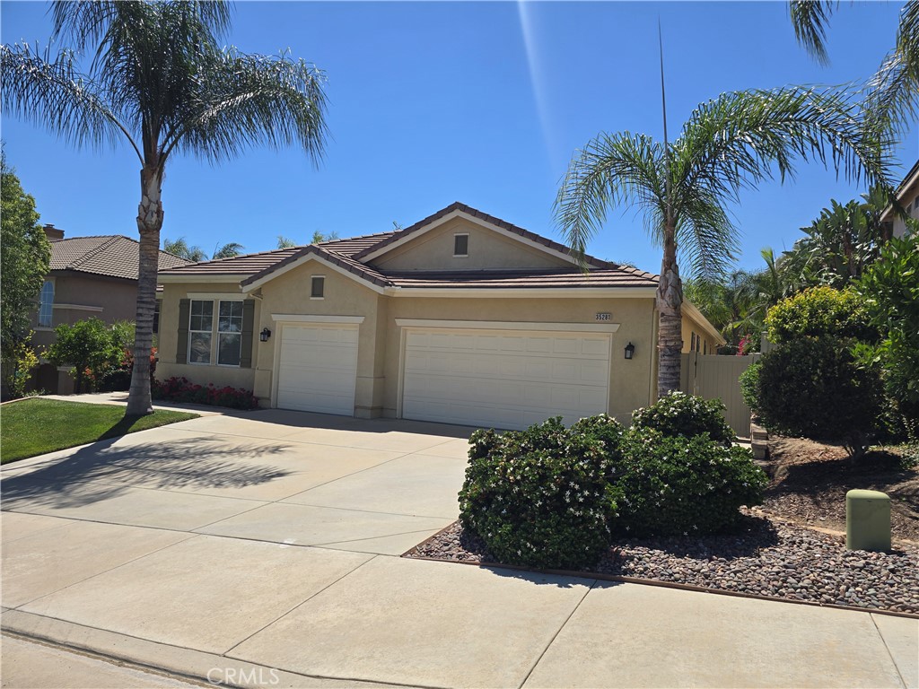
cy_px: 344
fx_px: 611
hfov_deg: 73.9
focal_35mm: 23
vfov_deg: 58.9
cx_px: 460
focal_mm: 6.3
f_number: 1.7
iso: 12
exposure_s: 1/1093
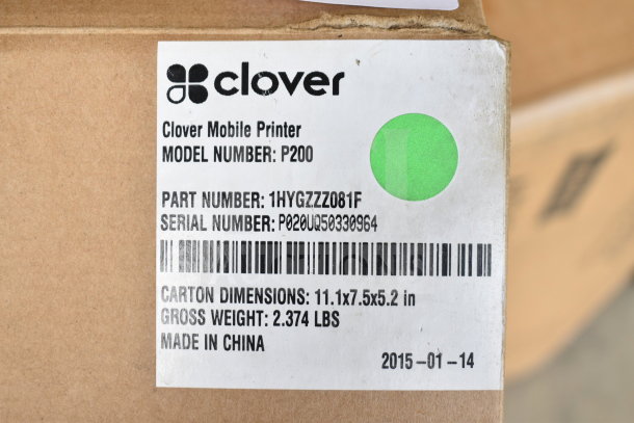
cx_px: 317
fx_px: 766
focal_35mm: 44
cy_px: 212
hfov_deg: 45.0
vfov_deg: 30.9
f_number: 4.5
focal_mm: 29
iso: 200
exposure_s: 1/80
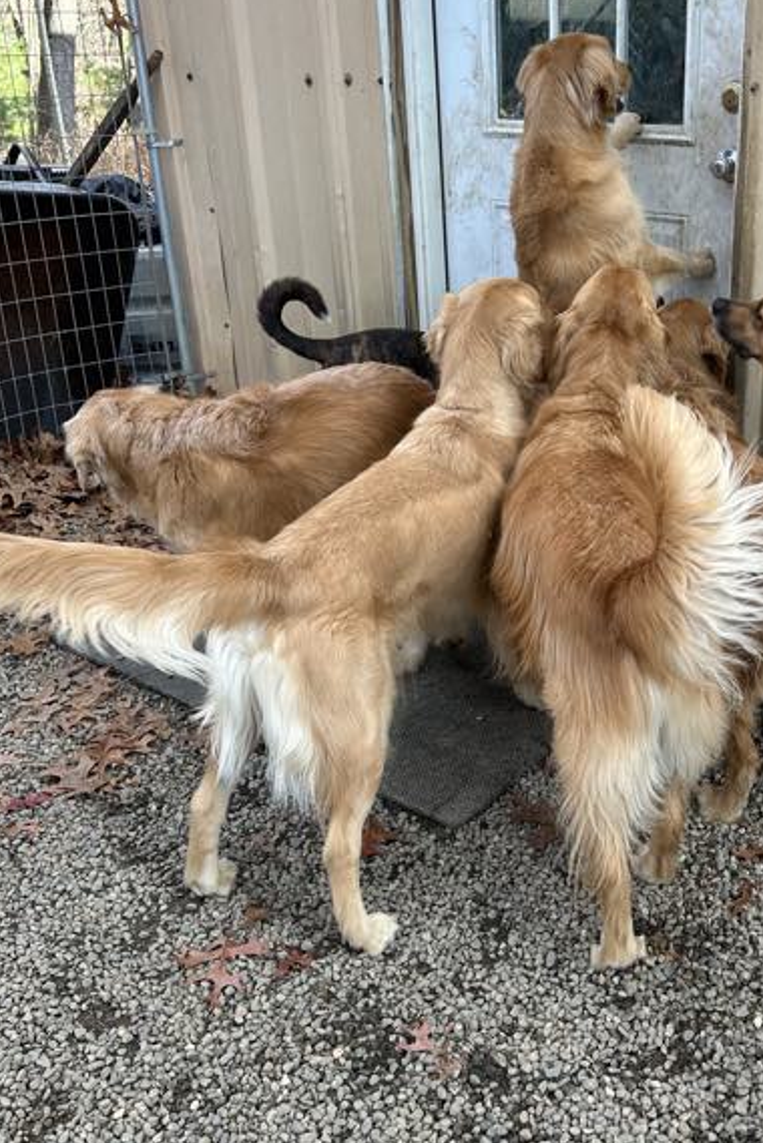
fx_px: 1207
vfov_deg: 50.7
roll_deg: +1.1
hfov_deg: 34.5
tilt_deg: -26.2
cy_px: 599
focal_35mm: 38
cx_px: 548
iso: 40
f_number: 1.5
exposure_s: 1/271
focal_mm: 5.7
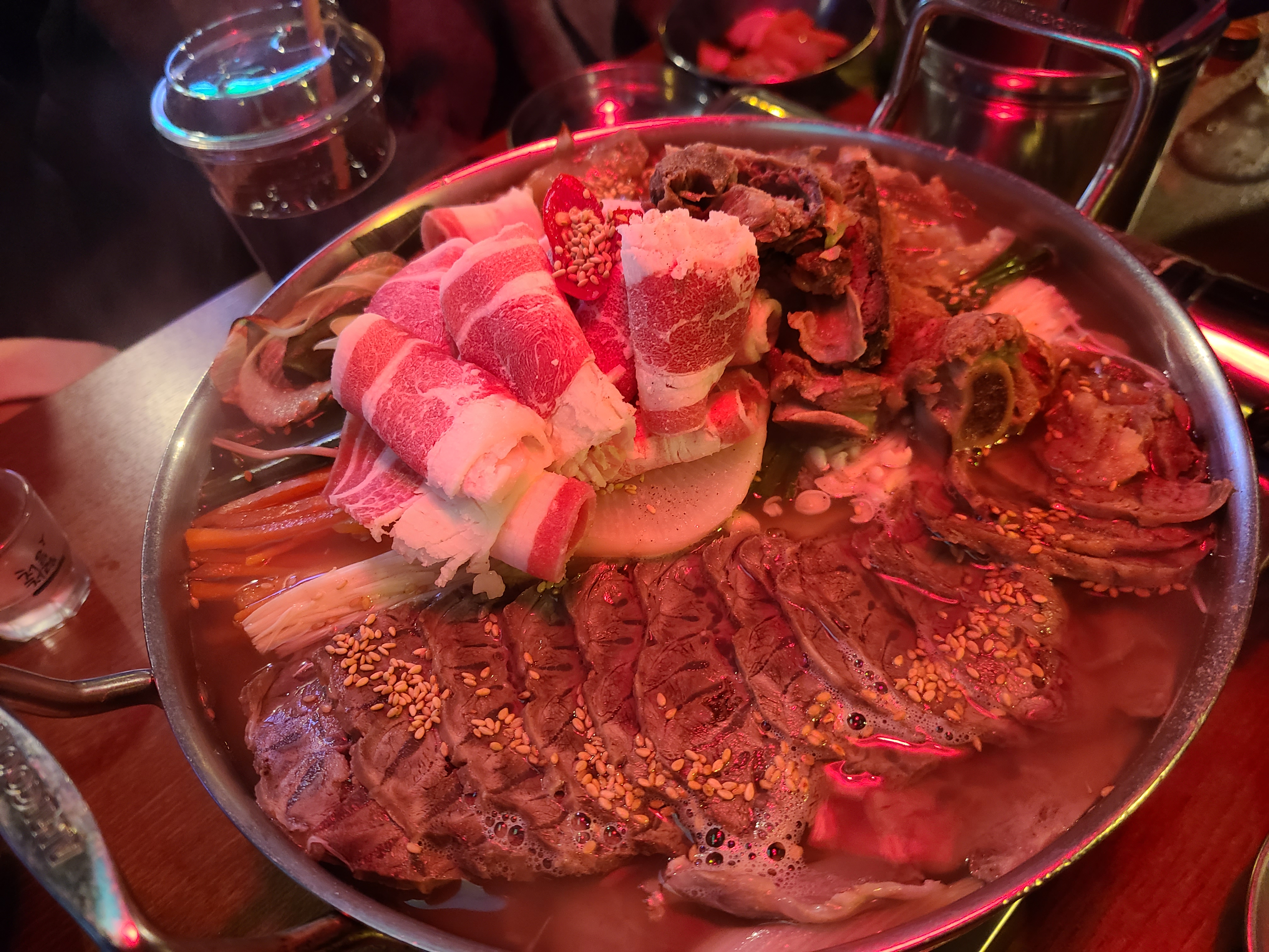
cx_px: 634
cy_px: 476
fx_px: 953
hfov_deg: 67.3
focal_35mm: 26
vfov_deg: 53.1
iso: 320
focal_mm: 5.4
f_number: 1.8
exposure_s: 1/39
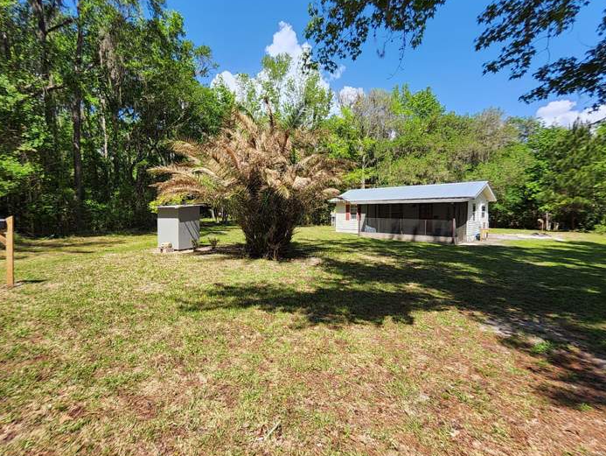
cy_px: 224
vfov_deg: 81.8
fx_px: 263
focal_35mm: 15
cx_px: 273
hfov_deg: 97.8
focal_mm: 1.13
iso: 32
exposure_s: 1/682
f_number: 2.2
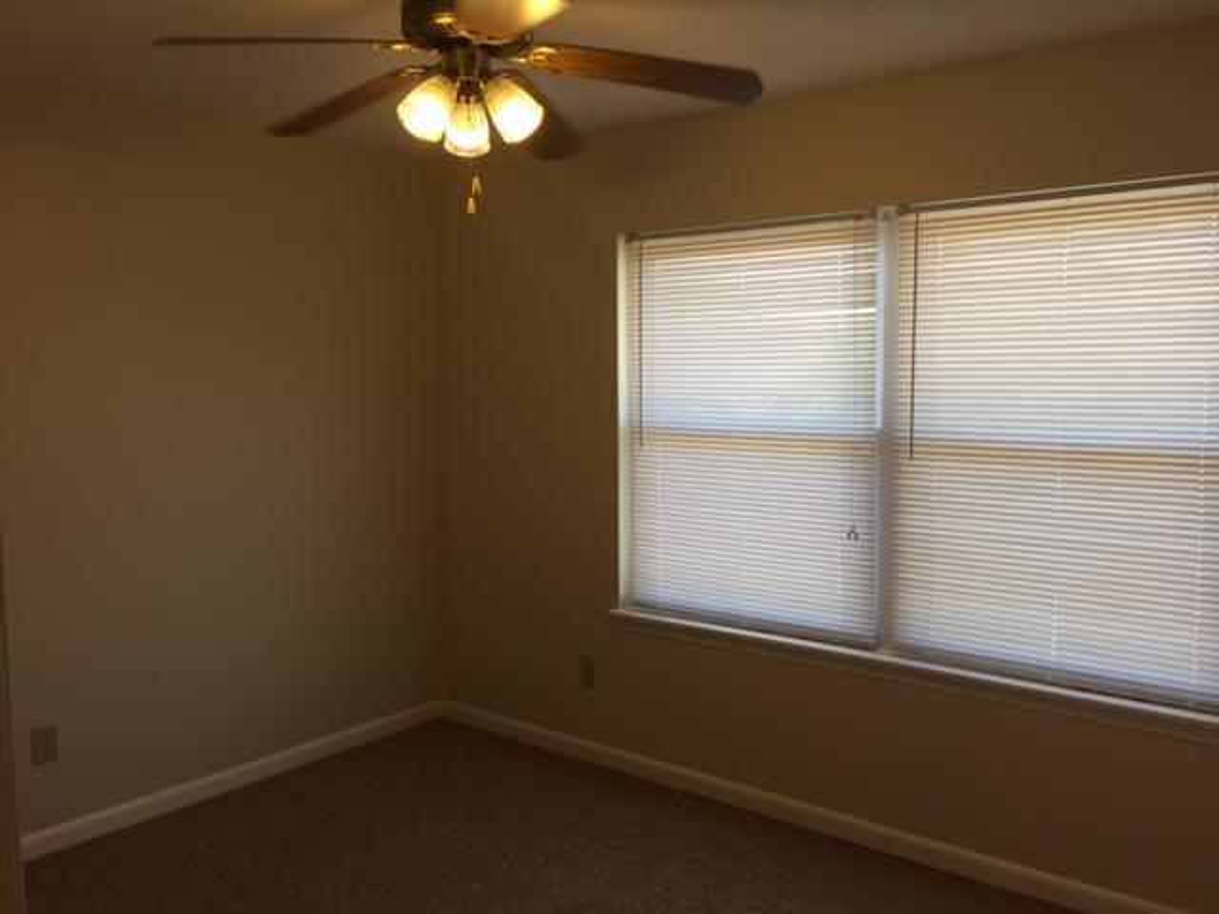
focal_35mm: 29
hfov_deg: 61.7
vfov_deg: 48.2
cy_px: 457
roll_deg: +0.6
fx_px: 1021
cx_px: 610
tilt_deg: -4.1
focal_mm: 4.15
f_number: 2.2
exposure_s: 1/120
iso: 32
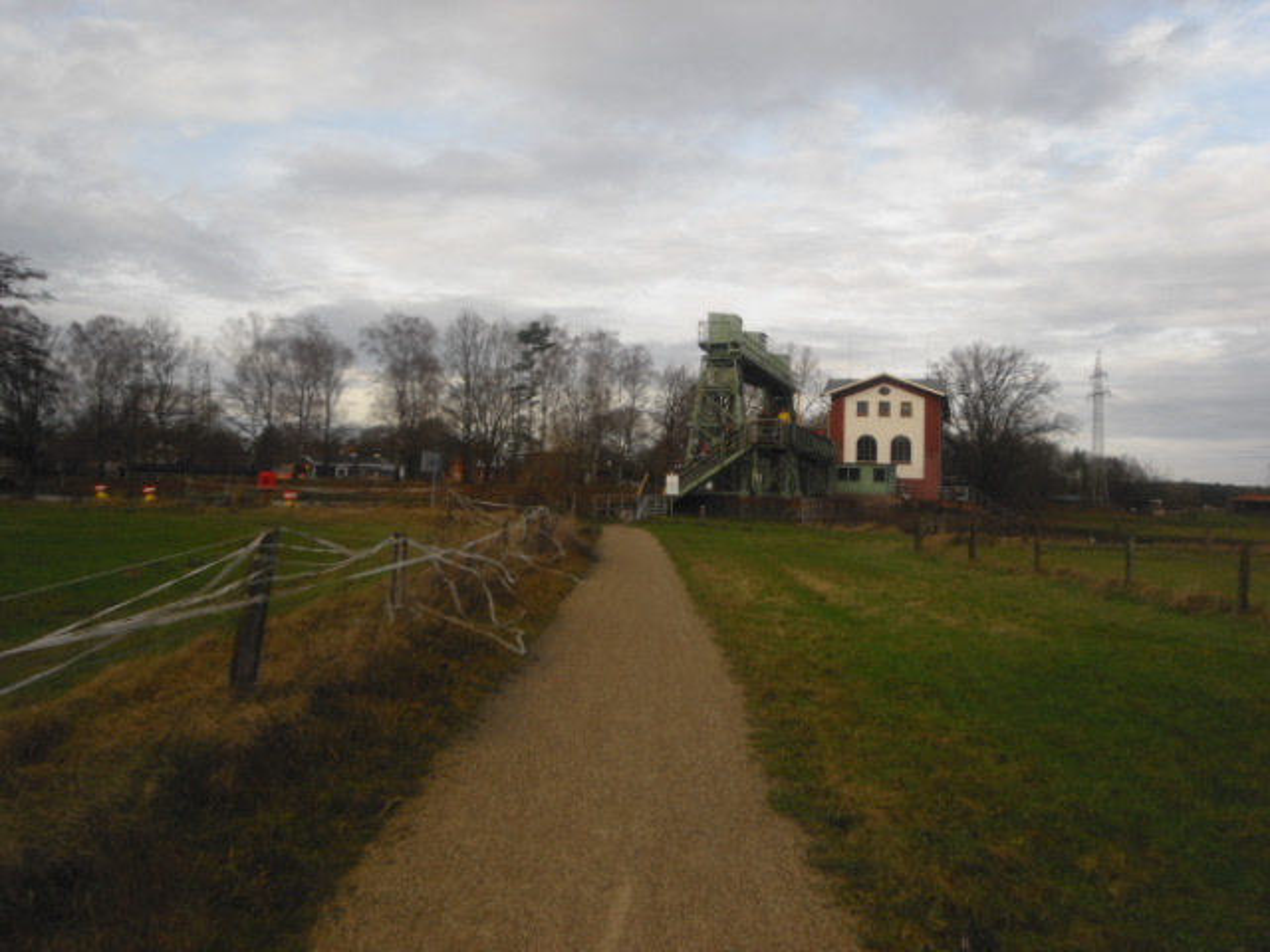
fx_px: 1027
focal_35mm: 28
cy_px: 476
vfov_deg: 49.7
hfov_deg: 63.4
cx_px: 635
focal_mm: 4.65
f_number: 2.6
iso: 64
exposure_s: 1/500
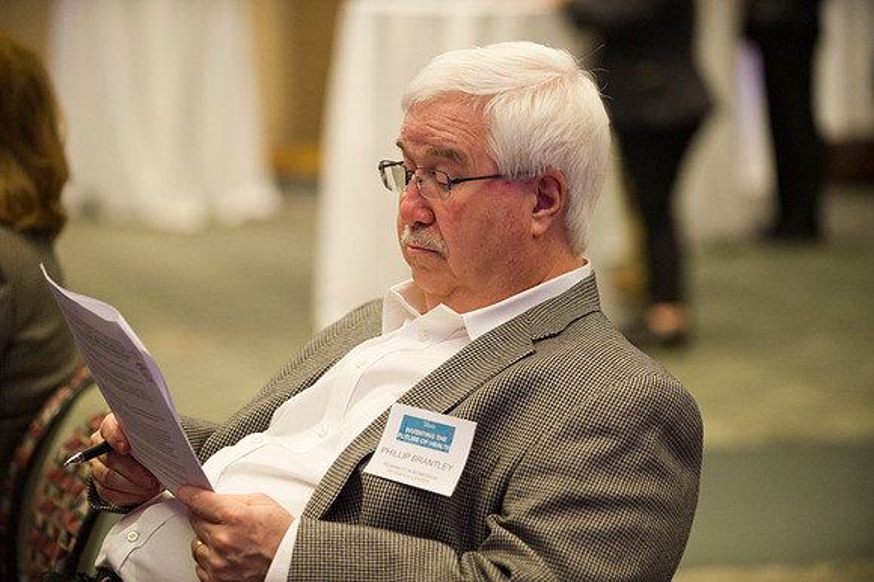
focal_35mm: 125
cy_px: 291
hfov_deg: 16.4
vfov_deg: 11.0
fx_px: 3033
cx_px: 437
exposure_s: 1/125
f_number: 2.8
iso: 2500
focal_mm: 125
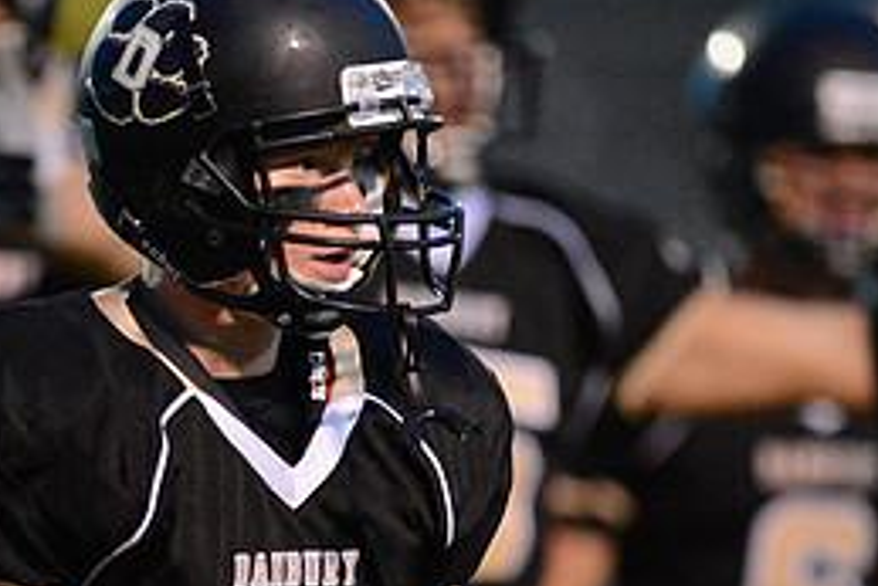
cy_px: 462
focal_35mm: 895
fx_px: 21839
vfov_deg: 1.5
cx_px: 142
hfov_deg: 2.3
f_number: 2.8
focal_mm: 400
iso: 12800
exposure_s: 1/800
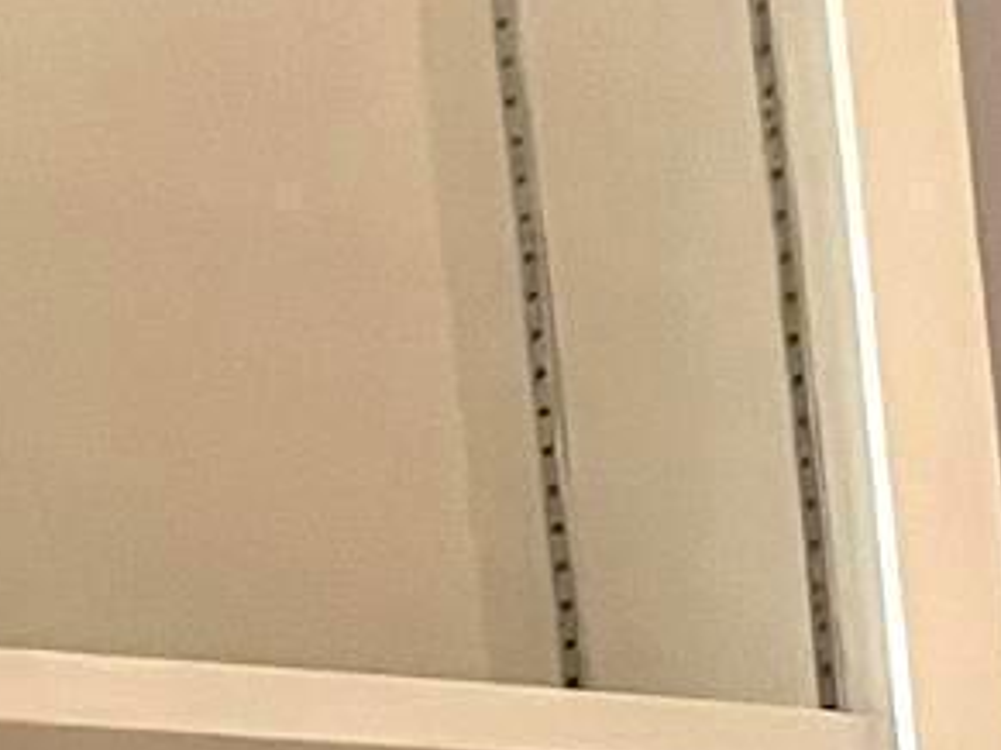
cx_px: 2697
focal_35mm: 183
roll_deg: +4.2
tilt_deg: +0.1
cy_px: 1669
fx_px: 5290
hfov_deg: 9.2
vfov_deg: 7.7
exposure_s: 1/40
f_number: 1.6
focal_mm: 5.1
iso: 500
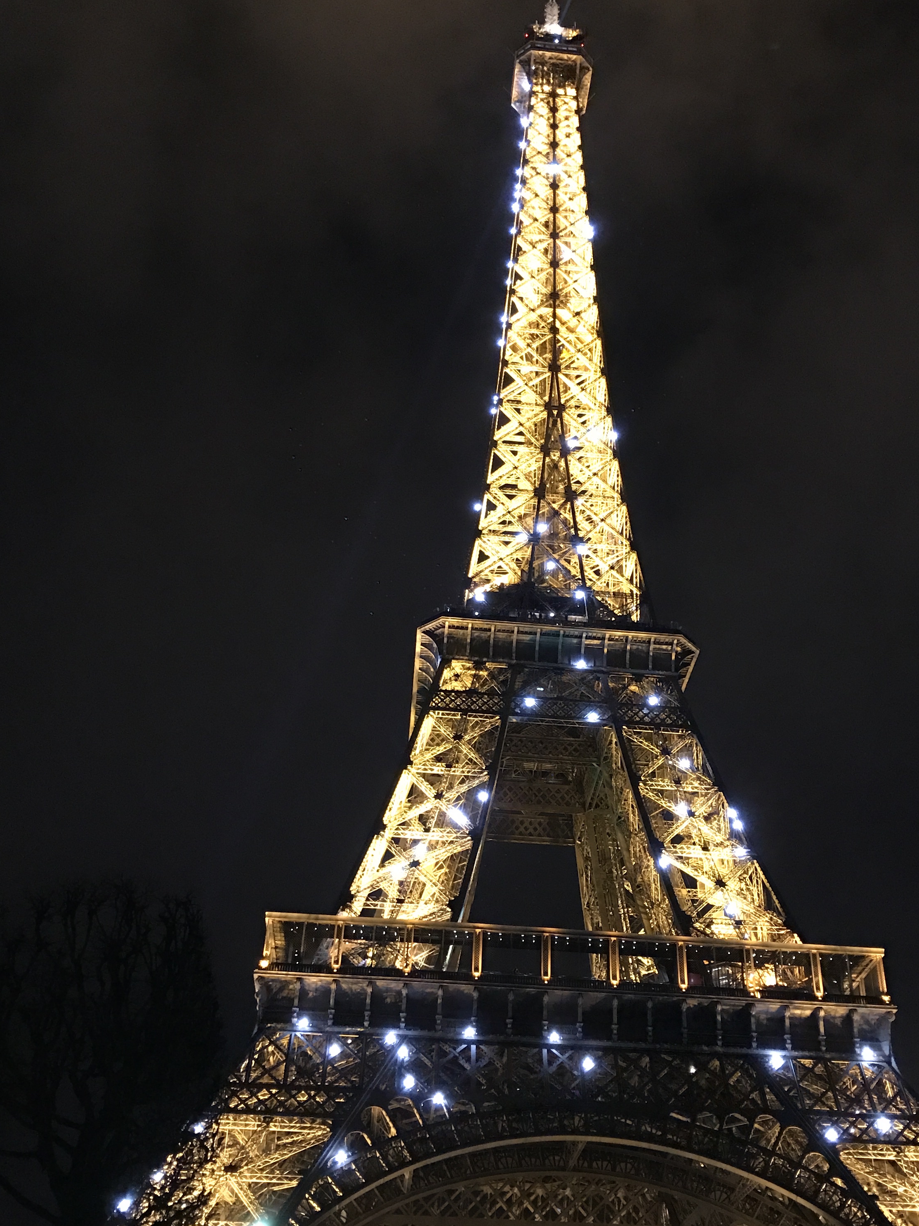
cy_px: 654
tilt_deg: +34.4
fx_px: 1345
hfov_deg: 37.7
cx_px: 516
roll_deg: -0.9
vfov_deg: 48.9
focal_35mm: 38
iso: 80
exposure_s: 1/7
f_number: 1.8
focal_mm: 3.99
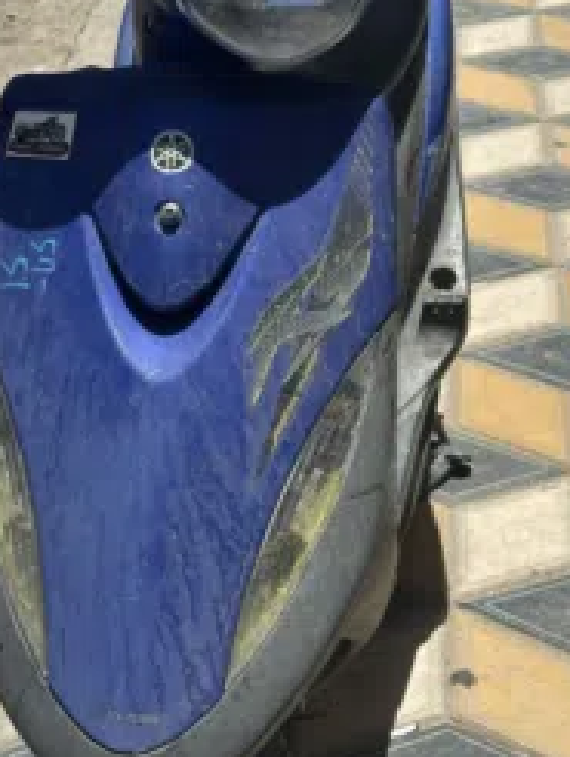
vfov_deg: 25.0
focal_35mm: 78
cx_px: 210
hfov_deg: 18.9
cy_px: 394
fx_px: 1710
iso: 64
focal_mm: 6.86
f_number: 1.78
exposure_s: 1/5263
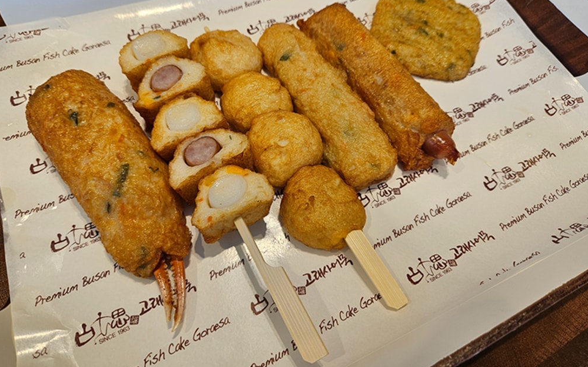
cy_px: 143
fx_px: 401
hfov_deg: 72.6
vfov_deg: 48.9
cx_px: 290
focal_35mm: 25
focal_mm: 5.4
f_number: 1.8
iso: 40
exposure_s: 1/120
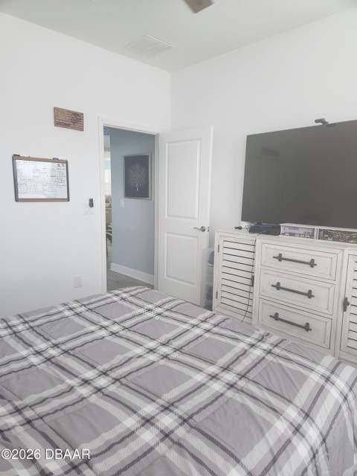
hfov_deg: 58.9
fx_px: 316
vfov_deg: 73.9
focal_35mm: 23
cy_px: 238
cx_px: 178
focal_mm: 5.4
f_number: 1.8
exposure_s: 1/120
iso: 250
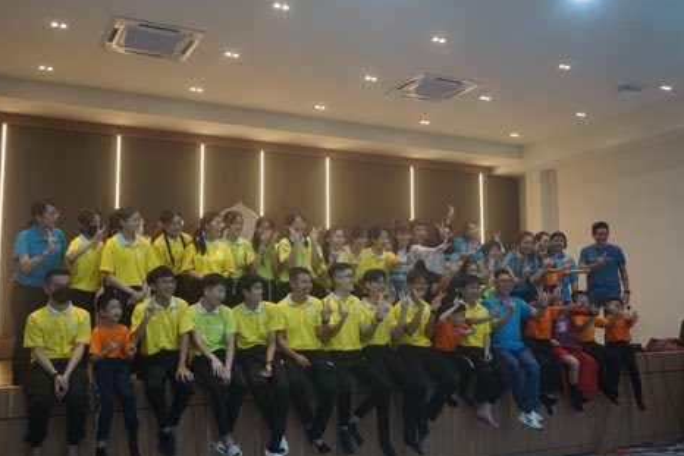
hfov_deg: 53.7
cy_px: 230
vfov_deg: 37.4
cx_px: 336
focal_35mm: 36
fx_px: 675
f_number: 4
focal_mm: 23
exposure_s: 1/160
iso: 1250
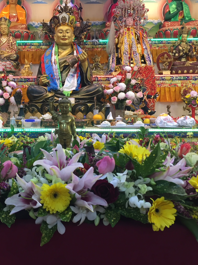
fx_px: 298
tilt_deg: -4.2
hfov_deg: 36.4
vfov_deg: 47.9
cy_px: 132
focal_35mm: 39
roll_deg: -1.8
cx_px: 66
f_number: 2.2
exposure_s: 1/33
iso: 100
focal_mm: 4.15
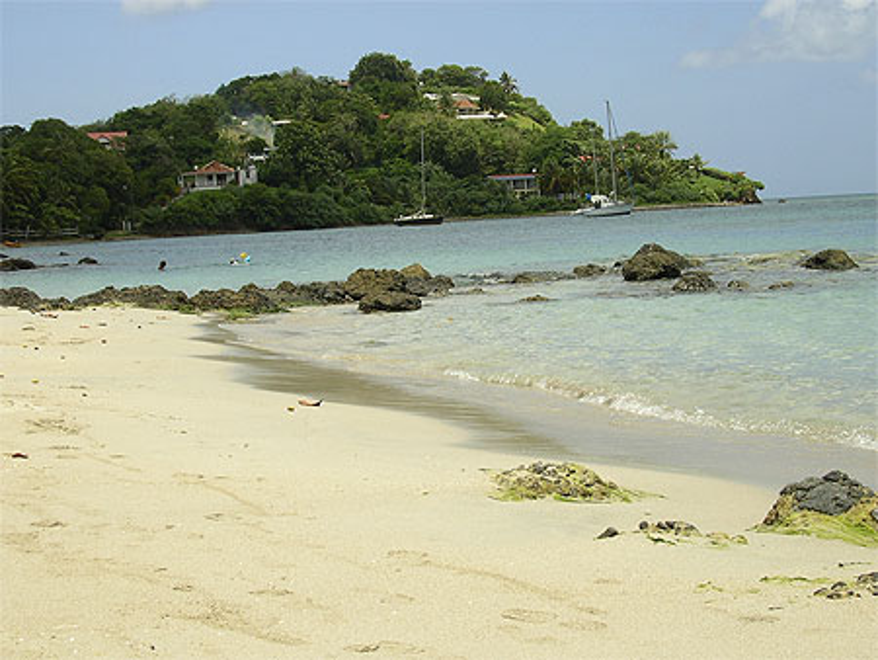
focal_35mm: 65
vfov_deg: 22.6
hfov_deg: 29.8
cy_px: 330
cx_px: 439
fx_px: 1650
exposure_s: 1/400
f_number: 5.2
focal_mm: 10
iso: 50
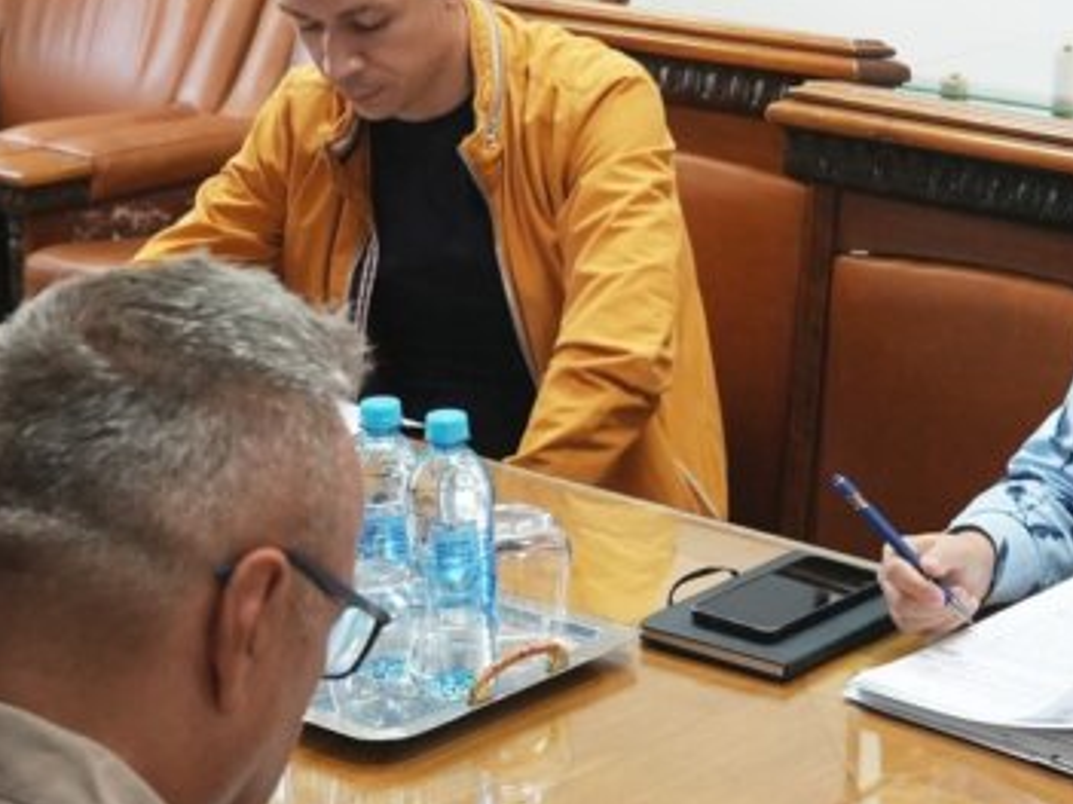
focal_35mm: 101
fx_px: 3130
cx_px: 599
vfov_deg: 14.6
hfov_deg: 19.4
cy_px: 436
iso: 1600
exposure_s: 1/160
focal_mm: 24
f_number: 4
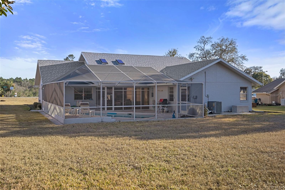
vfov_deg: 37.8
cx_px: 142
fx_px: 277
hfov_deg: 54.4
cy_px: 95
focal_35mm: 35
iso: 320
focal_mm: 35
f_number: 8
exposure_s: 1/100
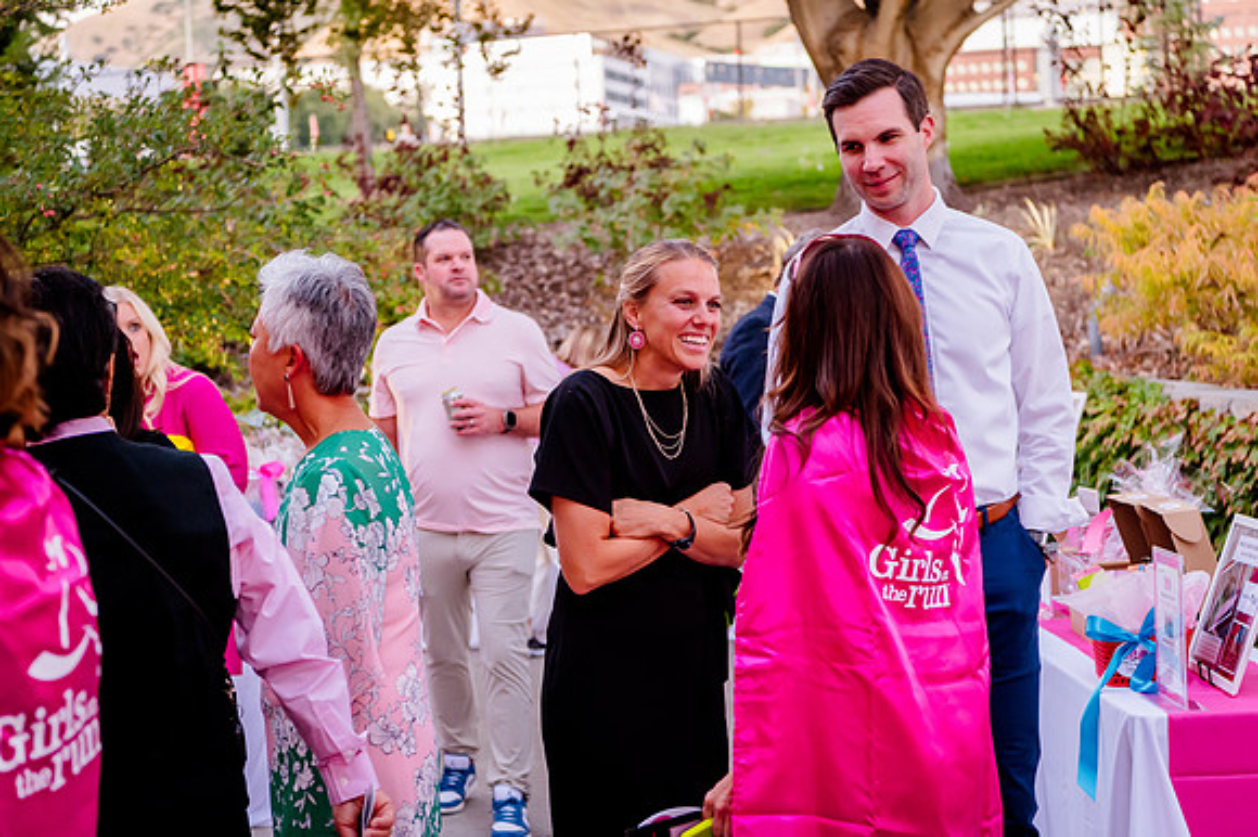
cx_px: 629
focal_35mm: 70
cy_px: 418
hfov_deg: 28.9
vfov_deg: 19.4
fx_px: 2445
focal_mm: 70
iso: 3200
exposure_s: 1/60
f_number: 4.5
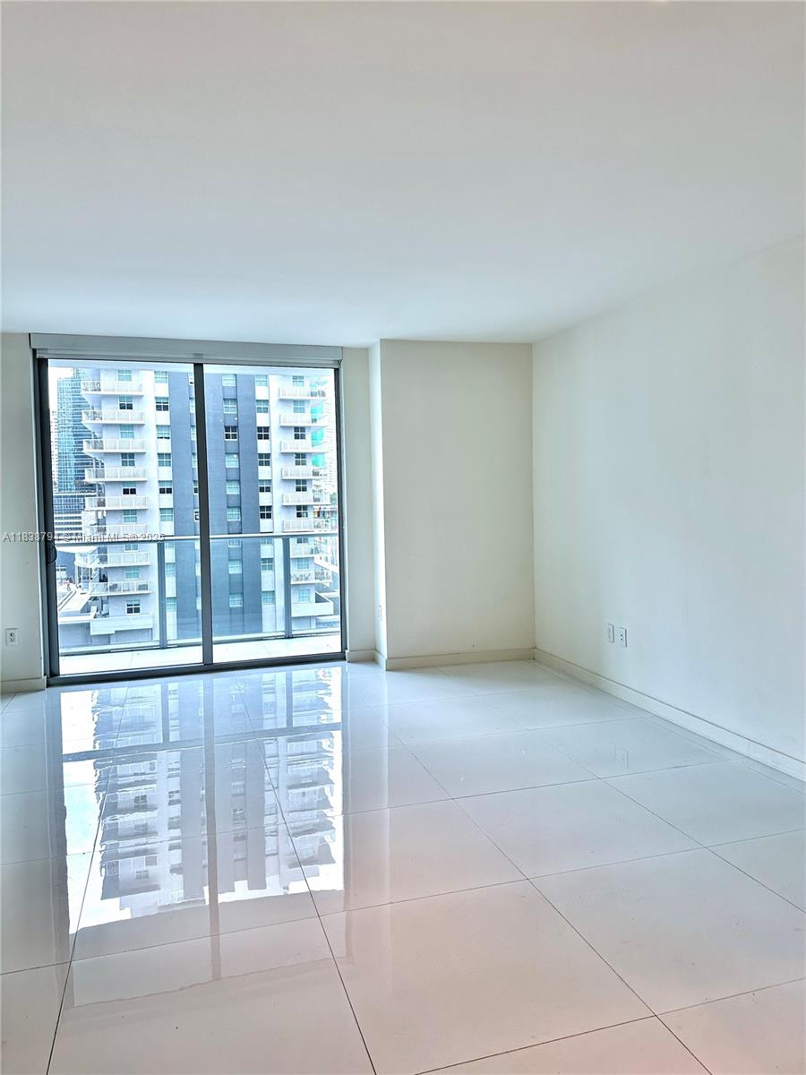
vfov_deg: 71.6
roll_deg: +0.6
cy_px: 538
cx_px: 403
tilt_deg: -1.8
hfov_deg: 56.8
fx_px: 745
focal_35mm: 24
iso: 64
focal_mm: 6.86
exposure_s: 1/169
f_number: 1.78
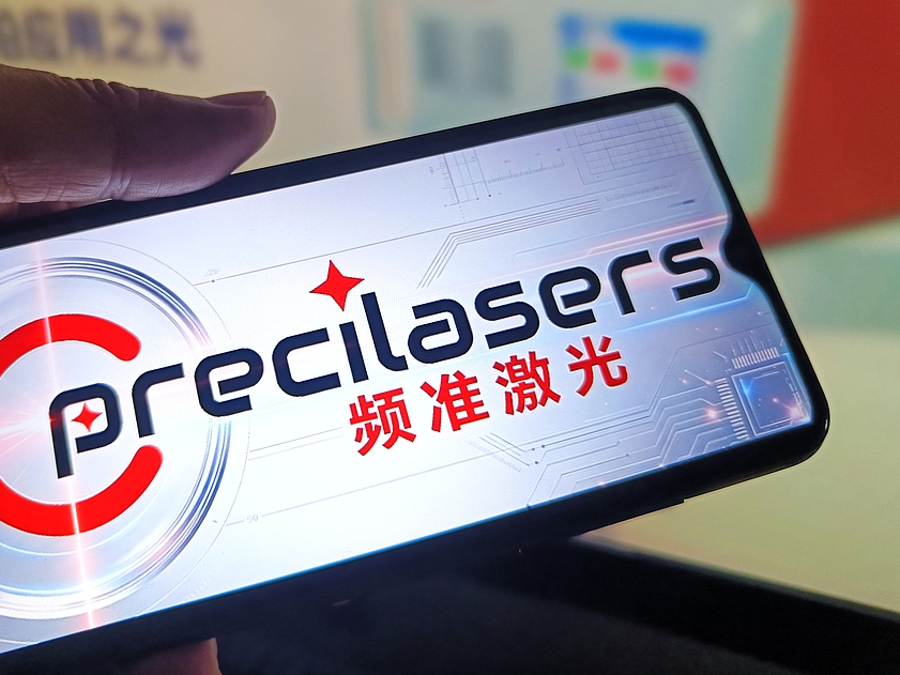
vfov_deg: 49.5
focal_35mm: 28
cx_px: 376
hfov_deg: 63.1
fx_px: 728
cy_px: 276
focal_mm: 5.59
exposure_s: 1/50
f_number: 1.88
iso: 597
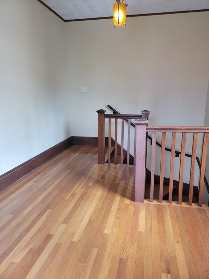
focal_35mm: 25
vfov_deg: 69.4
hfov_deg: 54.9
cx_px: 104
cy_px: 140
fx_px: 201
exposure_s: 1/60
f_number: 1.8
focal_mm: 7
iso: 250
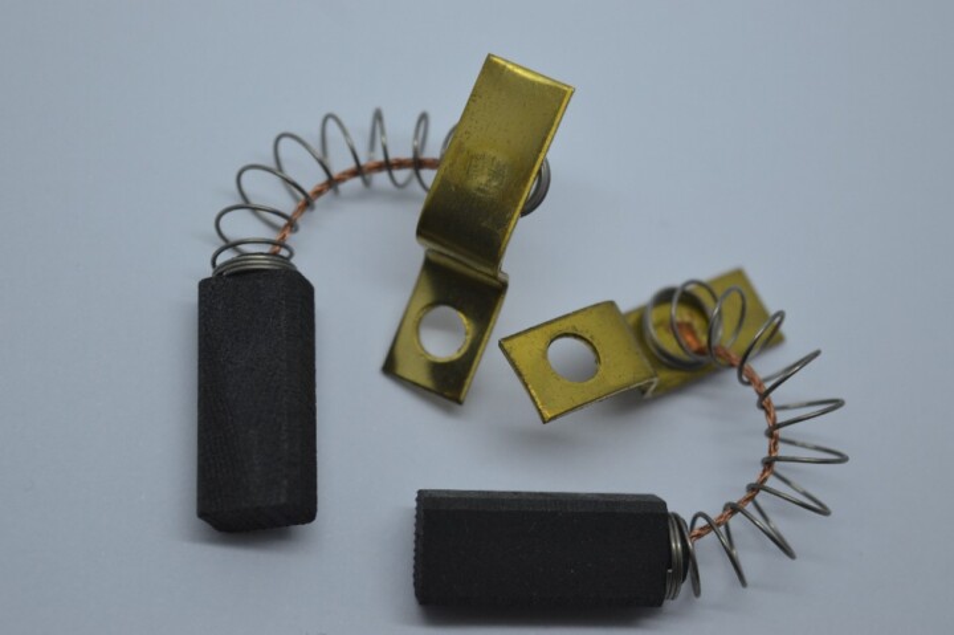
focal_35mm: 82
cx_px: 477
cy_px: 318
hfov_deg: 24.6
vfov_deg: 16.5
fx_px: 2185
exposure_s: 1/125
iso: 360
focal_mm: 55
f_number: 5.6
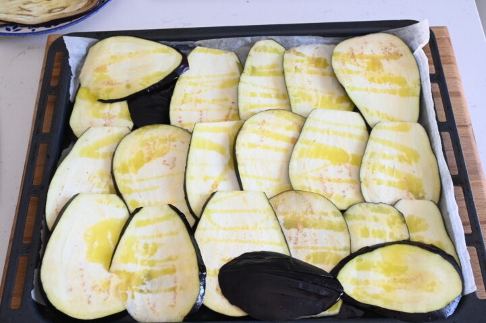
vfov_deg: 29.8
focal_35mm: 45
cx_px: 243
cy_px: 162
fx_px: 607
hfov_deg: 43.6
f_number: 9
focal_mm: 30.5
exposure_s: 1/13
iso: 200
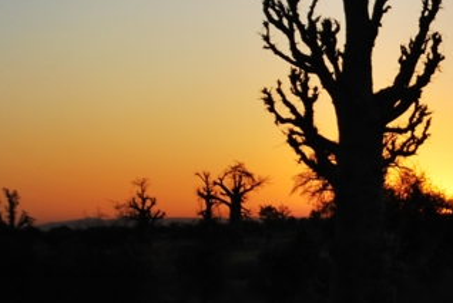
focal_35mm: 132
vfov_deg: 10.4
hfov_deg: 15.3
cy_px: 113
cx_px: 397
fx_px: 1667
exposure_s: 1/640
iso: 200
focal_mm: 35
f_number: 5.3
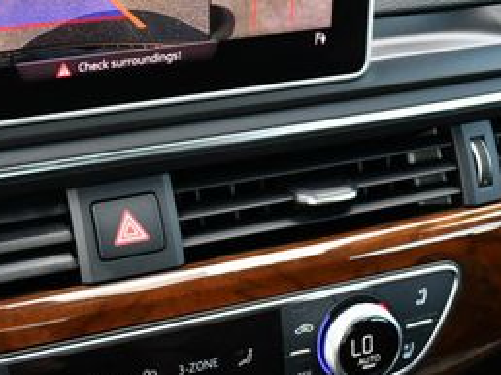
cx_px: 163
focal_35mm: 86
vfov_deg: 17.1
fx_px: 1244
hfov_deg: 22.7
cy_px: 152
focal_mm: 18
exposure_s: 1/250
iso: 720
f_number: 3.5
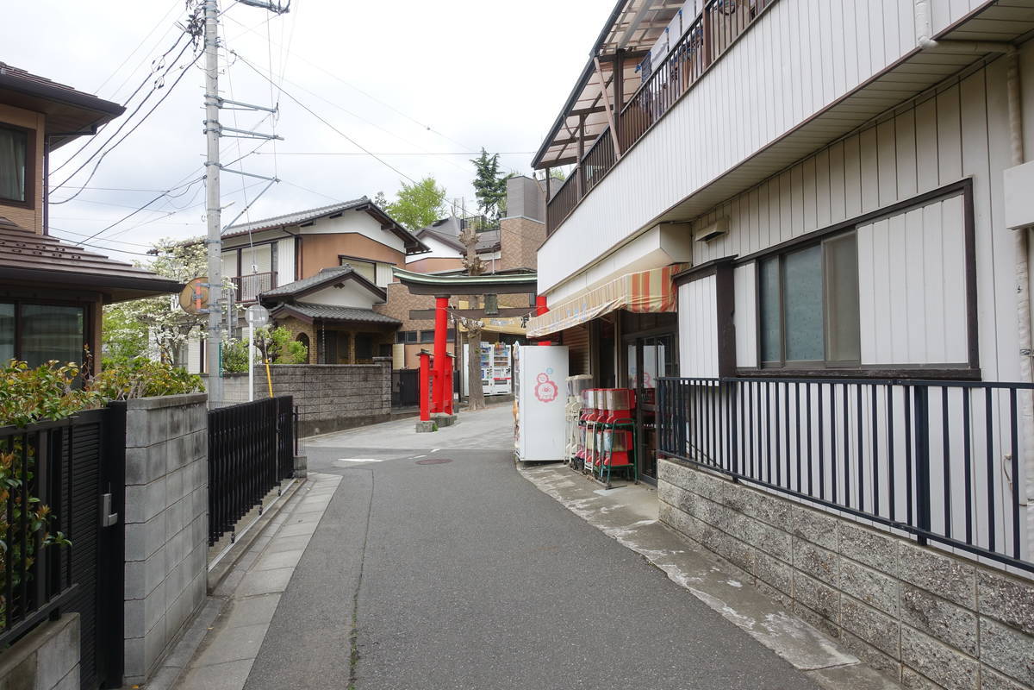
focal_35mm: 24
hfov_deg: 73.7
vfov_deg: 53.1
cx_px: 517
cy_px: 345
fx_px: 689
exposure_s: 1/200
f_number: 5.6
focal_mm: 8.8
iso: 125
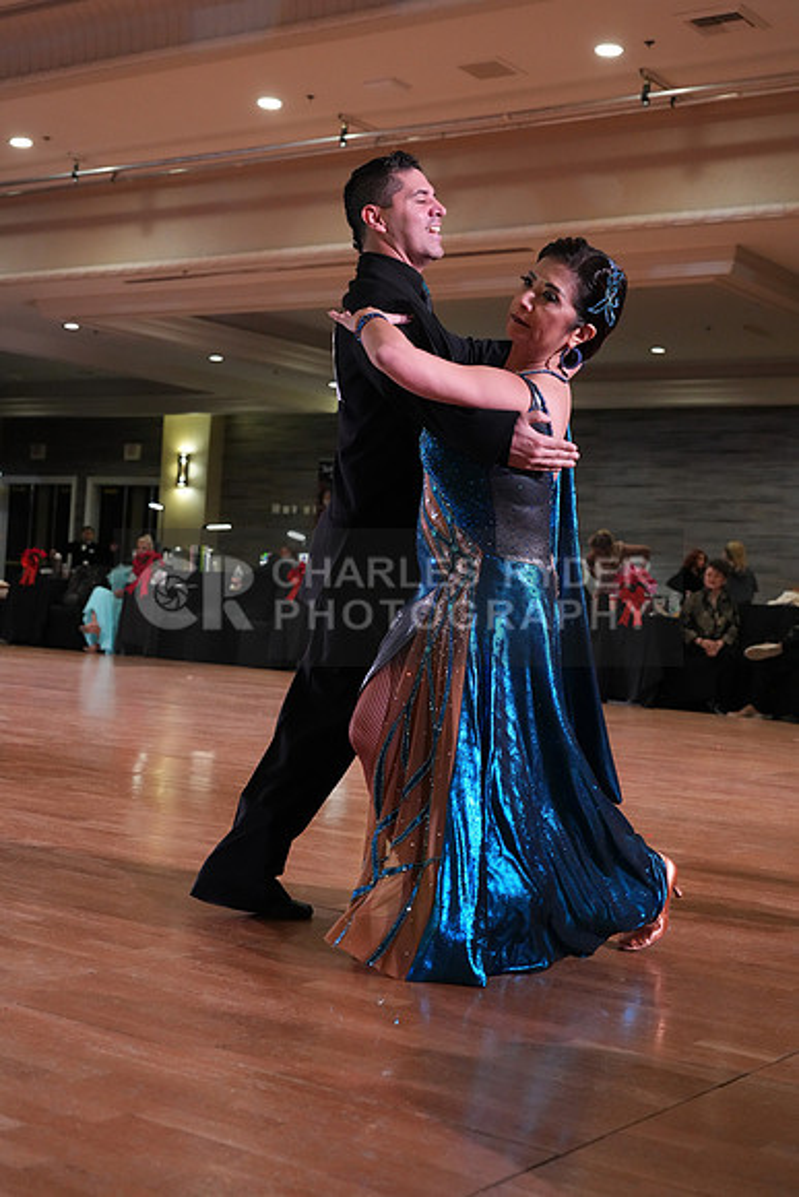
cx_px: 400
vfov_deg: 41.1
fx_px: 1597
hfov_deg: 28.1
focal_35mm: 48
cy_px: 598
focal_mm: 48
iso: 5000
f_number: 5
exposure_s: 1/320
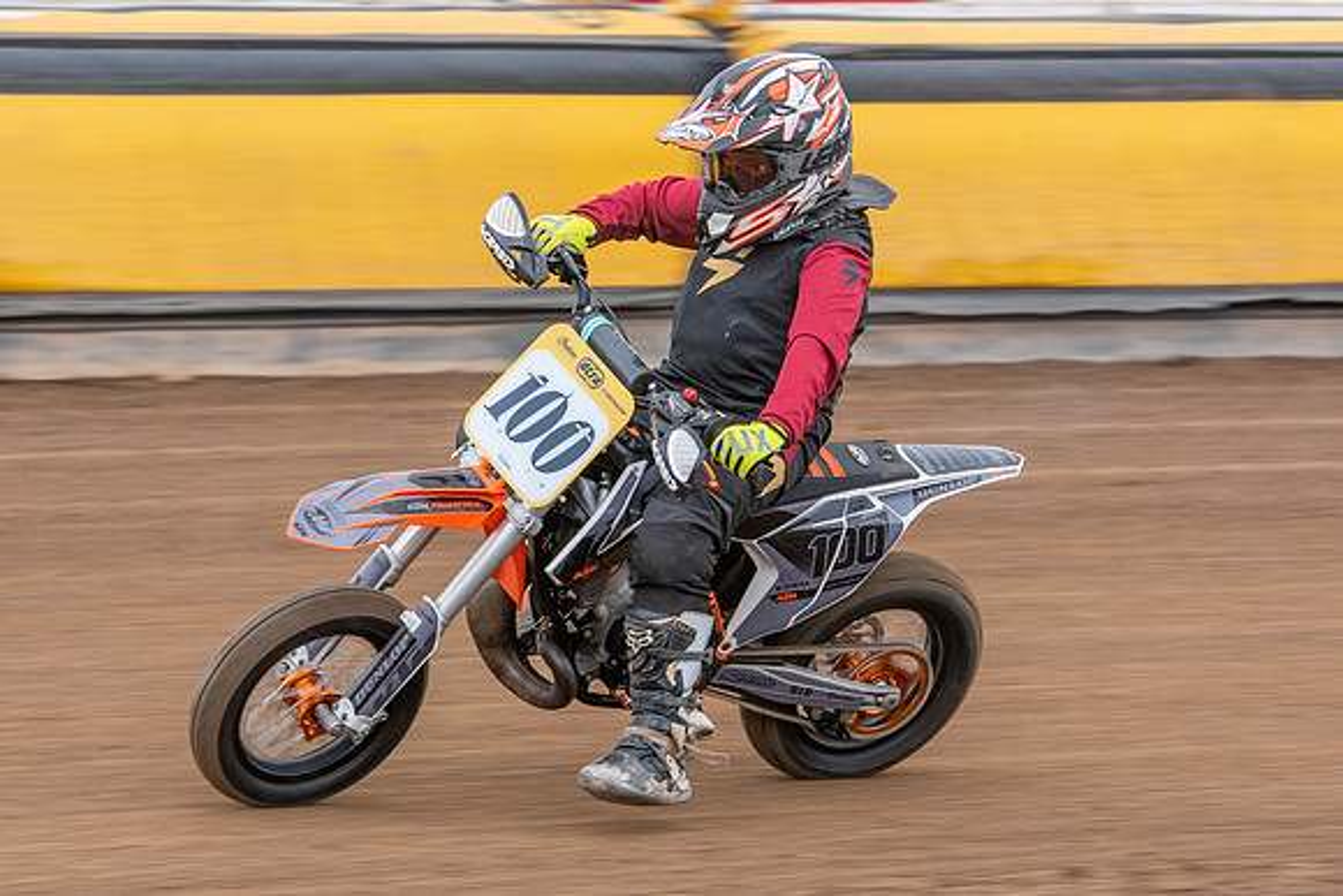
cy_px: 450
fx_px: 8509
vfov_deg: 6.0
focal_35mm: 228
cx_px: 536
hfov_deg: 9.0
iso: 400
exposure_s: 1/200
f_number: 8
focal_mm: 130
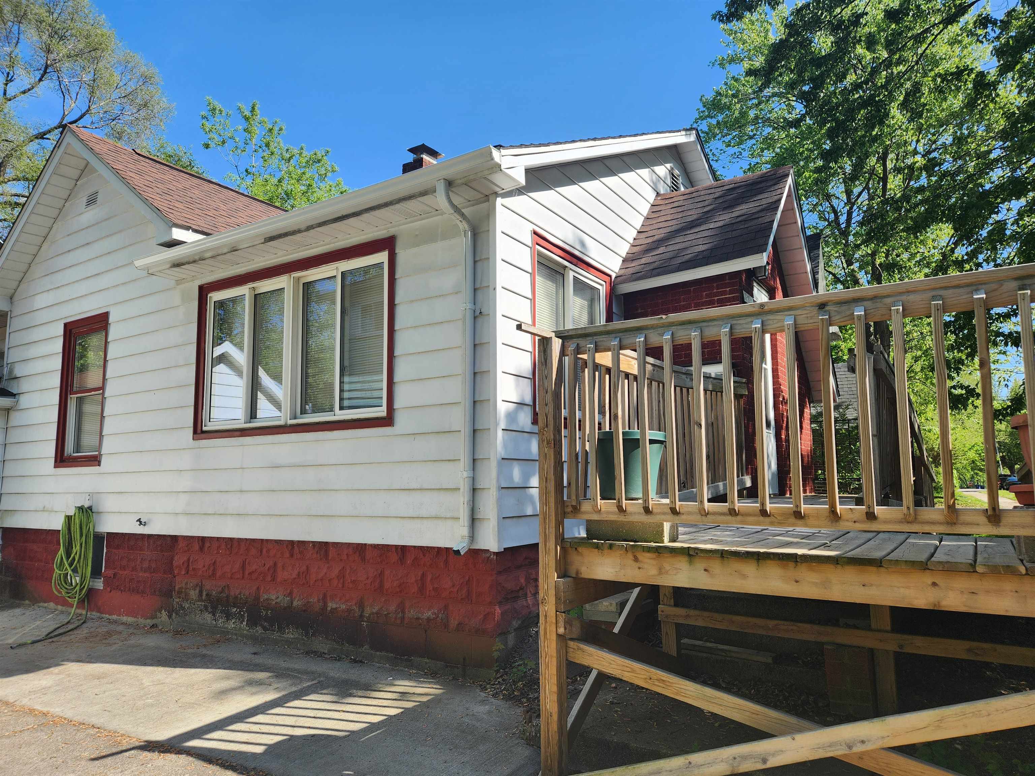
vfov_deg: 58.9
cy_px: 388
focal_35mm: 23
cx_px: 518
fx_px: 688
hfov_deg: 73.9
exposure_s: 1/850
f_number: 1.8
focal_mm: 5.4
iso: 20
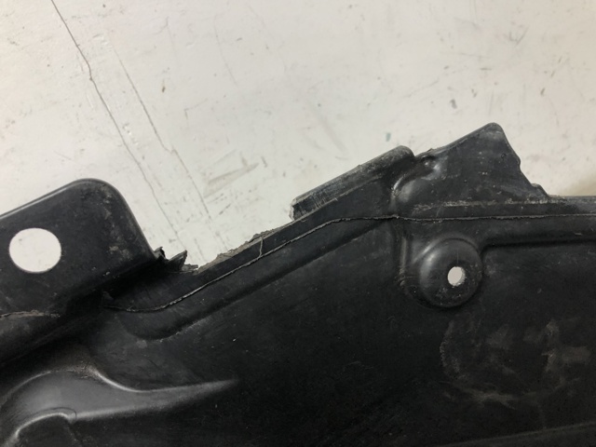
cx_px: 298
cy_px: 224
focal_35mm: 28
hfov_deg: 63.4
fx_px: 482
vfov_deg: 49.7
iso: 40
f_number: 1.8
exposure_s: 1/25
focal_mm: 4
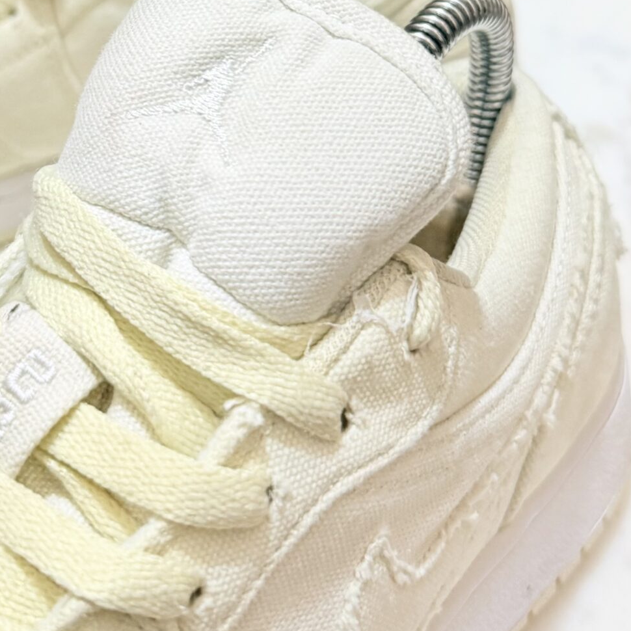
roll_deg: +5.0
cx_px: 248
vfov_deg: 28.4
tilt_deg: -29.3
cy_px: -20
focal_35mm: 56
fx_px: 1155
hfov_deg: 30.5
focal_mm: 6.76
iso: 320
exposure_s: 1/50
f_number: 1.78
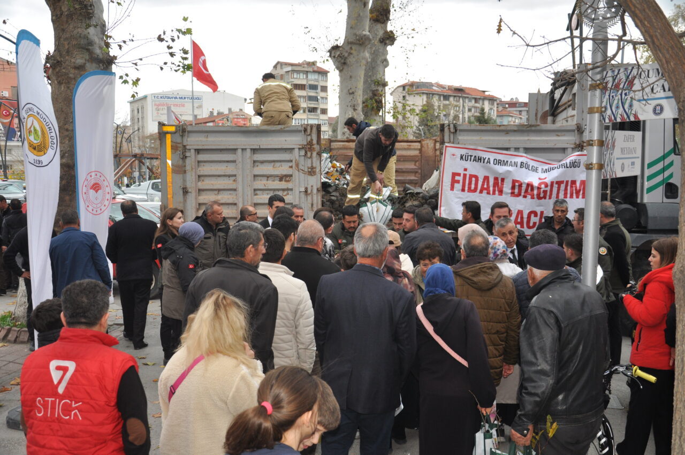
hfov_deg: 57.3
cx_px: 342
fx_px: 627
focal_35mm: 33
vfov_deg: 39.9
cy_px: 228
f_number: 3.8
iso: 400
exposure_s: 1/125
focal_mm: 22
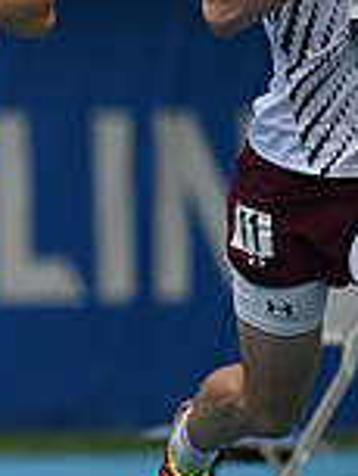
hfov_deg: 1.0
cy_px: 176
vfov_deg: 1.4
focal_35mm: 1458
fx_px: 20077
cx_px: -526
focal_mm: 400
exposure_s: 1/2543
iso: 250
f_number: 4.5
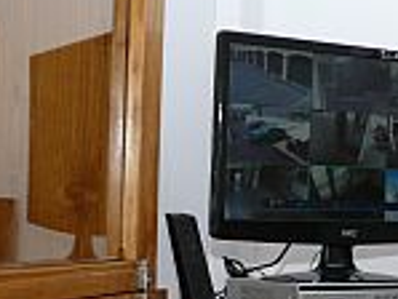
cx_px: 417
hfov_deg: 18.0
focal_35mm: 106
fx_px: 1220
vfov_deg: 13.7
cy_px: 323
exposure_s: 1/30
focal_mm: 7.4
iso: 100
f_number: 4
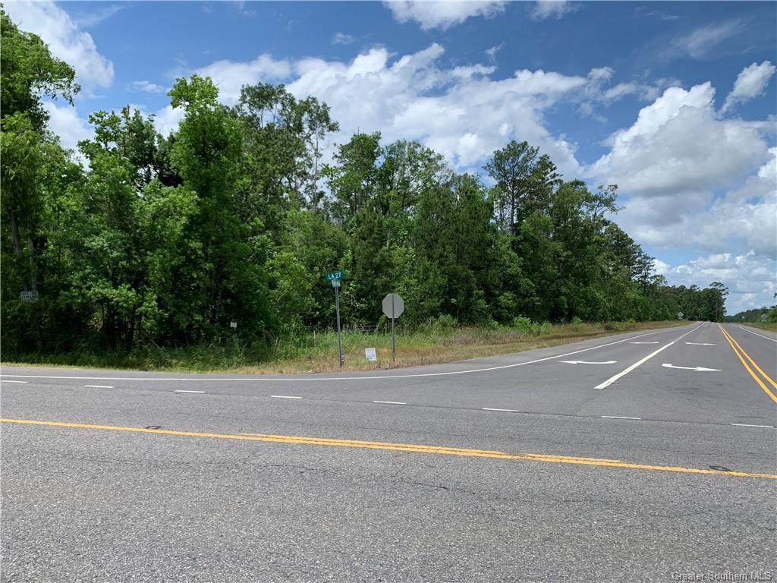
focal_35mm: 26
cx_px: 388
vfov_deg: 53.1
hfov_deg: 67.3
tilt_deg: +4.3
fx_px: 584
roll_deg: -1.9
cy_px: 292
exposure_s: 1/1490
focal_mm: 4.25
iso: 25
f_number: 1.8
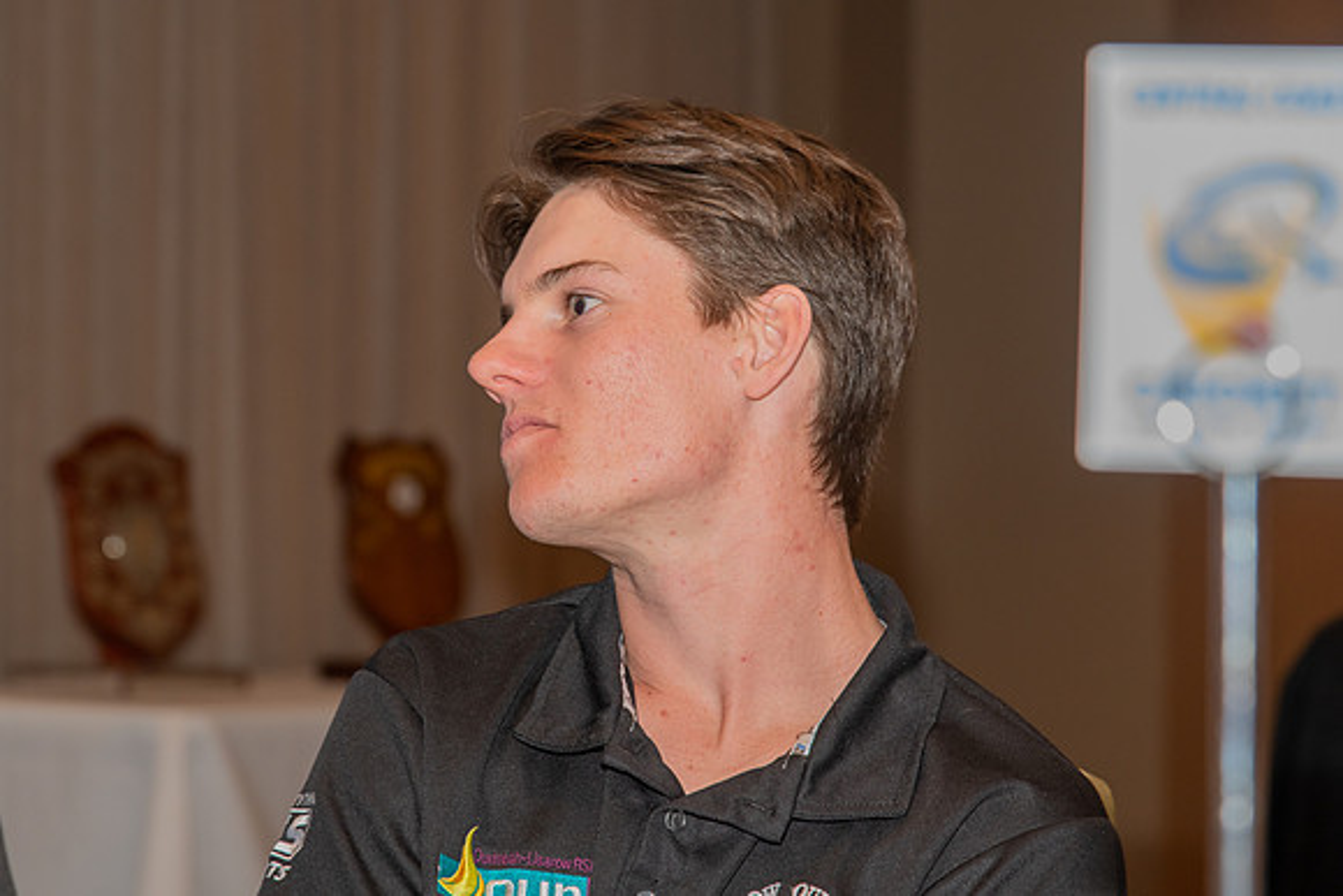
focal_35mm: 137
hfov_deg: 15.0
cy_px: 384
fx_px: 5115
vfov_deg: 10.0
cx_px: 601
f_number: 5.6
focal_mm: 120
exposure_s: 1/60
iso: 800
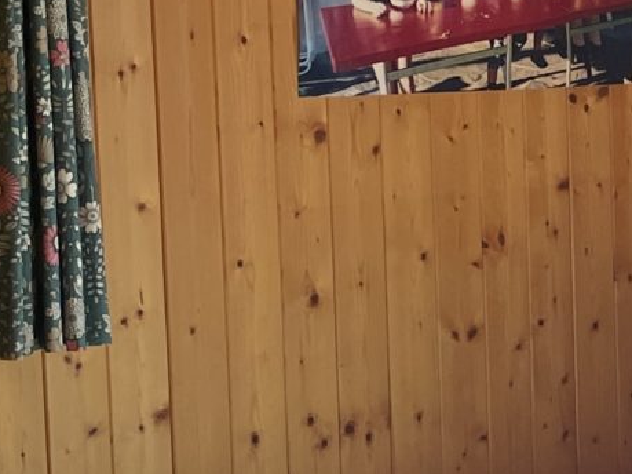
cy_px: 292
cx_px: 1279
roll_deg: +0.3
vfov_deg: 10.2
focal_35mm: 145
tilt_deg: -7.8
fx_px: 2647
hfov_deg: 12.1
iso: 32
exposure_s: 1/150
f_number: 1.6
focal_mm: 4.2
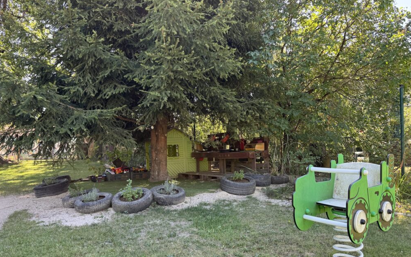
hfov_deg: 70.4
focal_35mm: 26
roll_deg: +0.6
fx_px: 291
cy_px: 154
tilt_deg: -1.1
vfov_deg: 47.3
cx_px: 206
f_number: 1.78
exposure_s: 1/139
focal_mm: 6.76
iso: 50
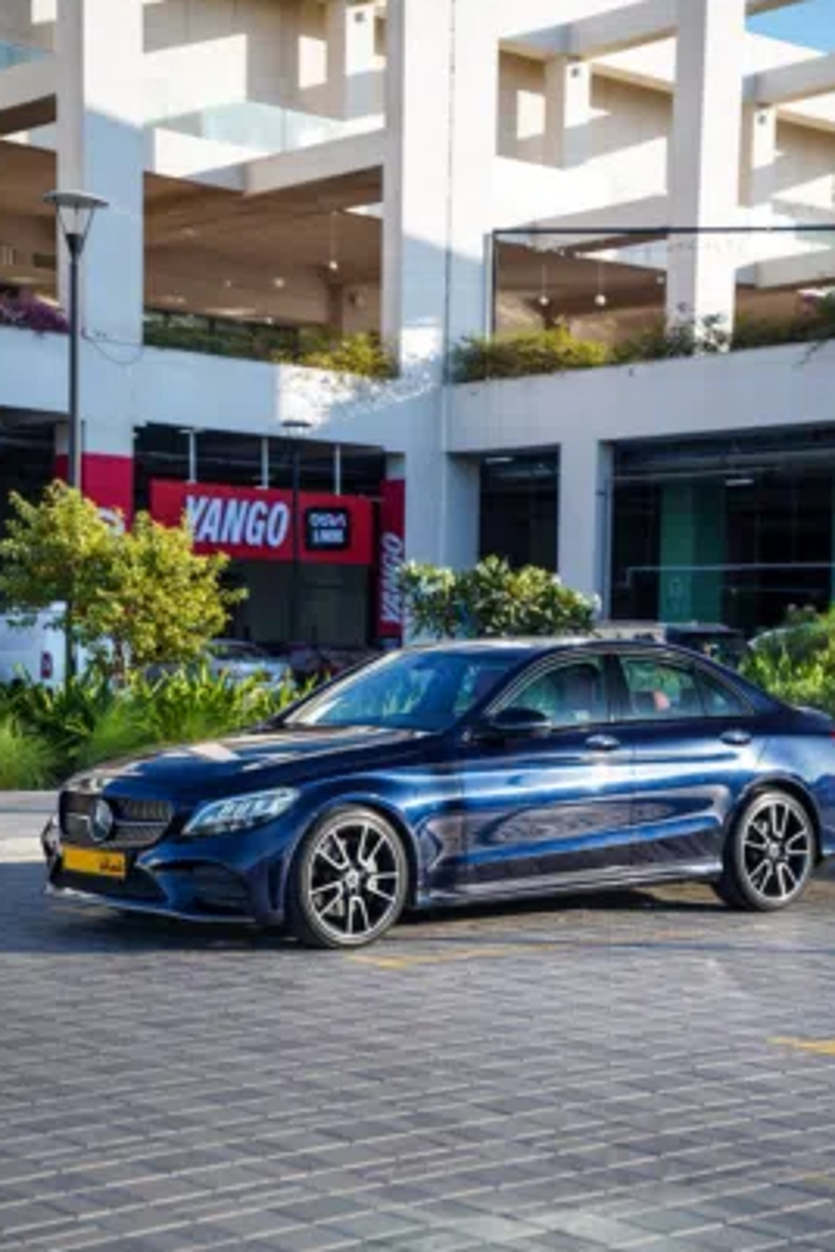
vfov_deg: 30.8
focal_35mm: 65
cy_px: 691
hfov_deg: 20.8
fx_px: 2273
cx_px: 449
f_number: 2.8
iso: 200
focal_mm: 58.3
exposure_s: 1/100
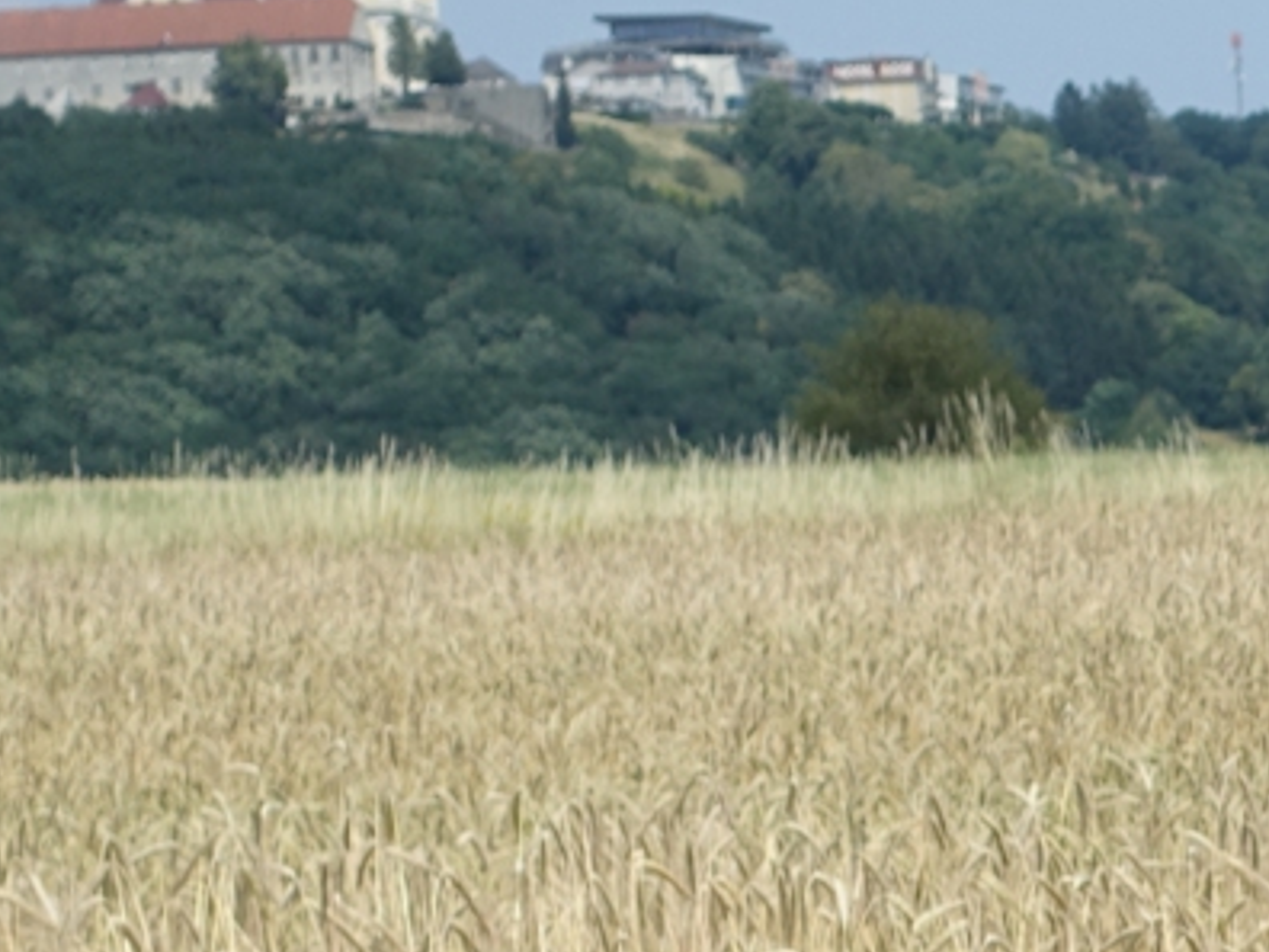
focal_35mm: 244
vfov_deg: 6.0
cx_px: 2371
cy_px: 1439
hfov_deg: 7.8
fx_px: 8945
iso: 125
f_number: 4
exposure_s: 1/160
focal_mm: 22.77
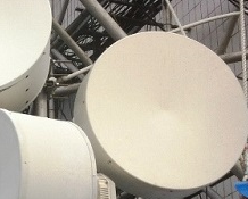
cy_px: 187
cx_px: -75
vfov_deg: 12.3
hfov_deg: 14.7
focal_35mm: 125
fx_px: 919
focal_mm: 3.85
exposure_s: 1/794
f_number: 2.8
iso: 80
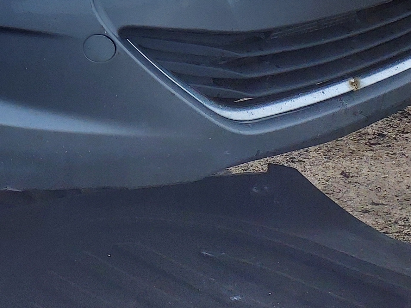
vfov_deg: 15.1
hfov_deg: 20.2
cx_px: -52
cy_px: -130
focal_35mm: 92
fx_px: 1092
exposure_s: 1/573
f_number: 1.9
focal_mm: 3.58
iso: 40
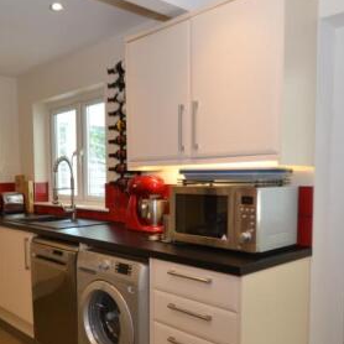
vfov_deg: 49.4
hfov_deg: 49.2
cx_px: 127
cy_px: 206
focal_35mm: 33
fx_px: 371
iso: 400
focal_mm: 11
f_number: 3.5
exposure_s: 1/60
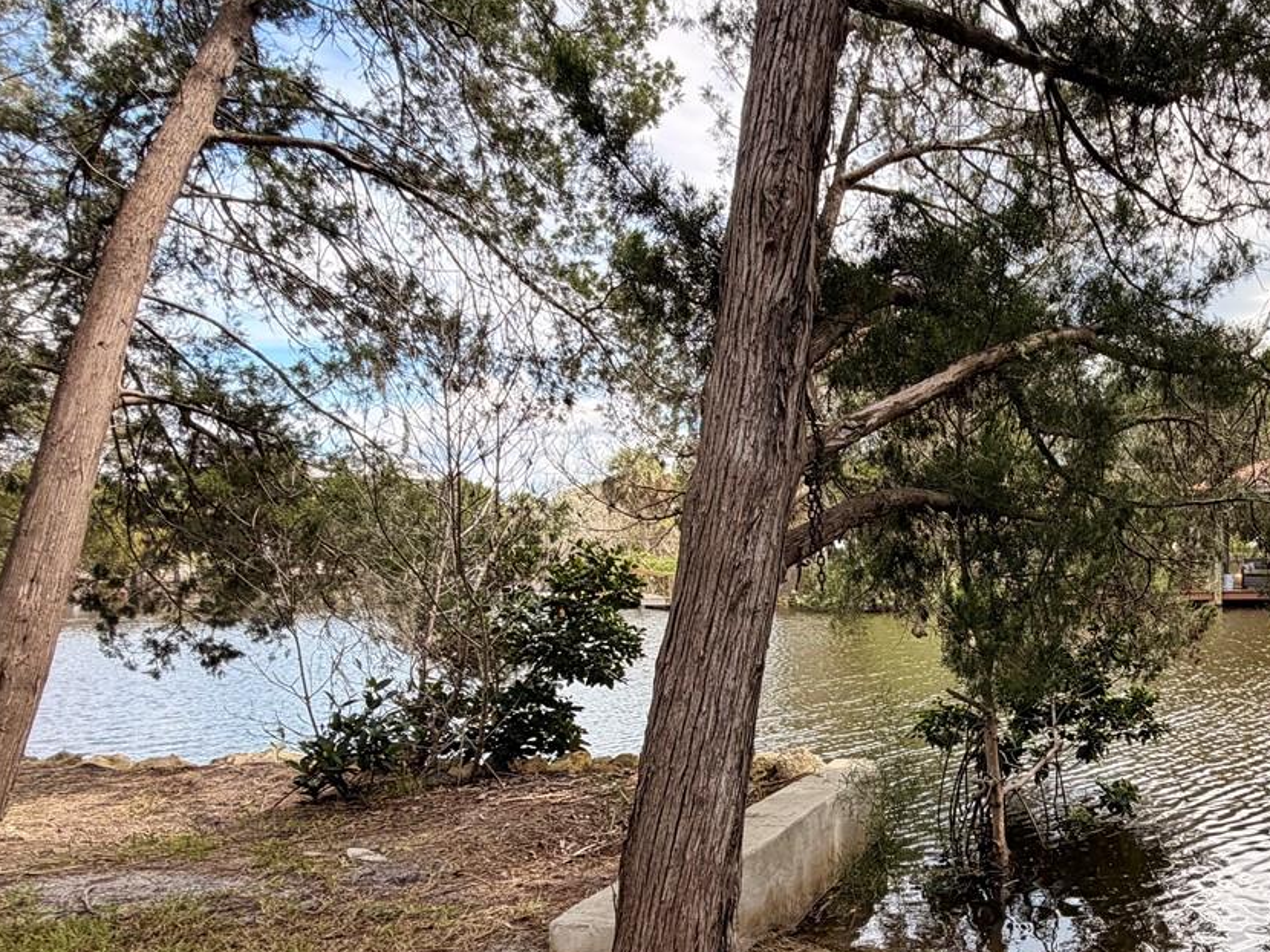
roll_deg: +2.3
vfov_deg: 50.6
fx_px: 990
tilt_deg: -3.6
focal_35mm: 27
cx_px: 1047
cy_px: 618
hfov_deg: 59.3
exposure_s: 1/502
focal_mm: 2.22
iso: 50
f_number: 2.2
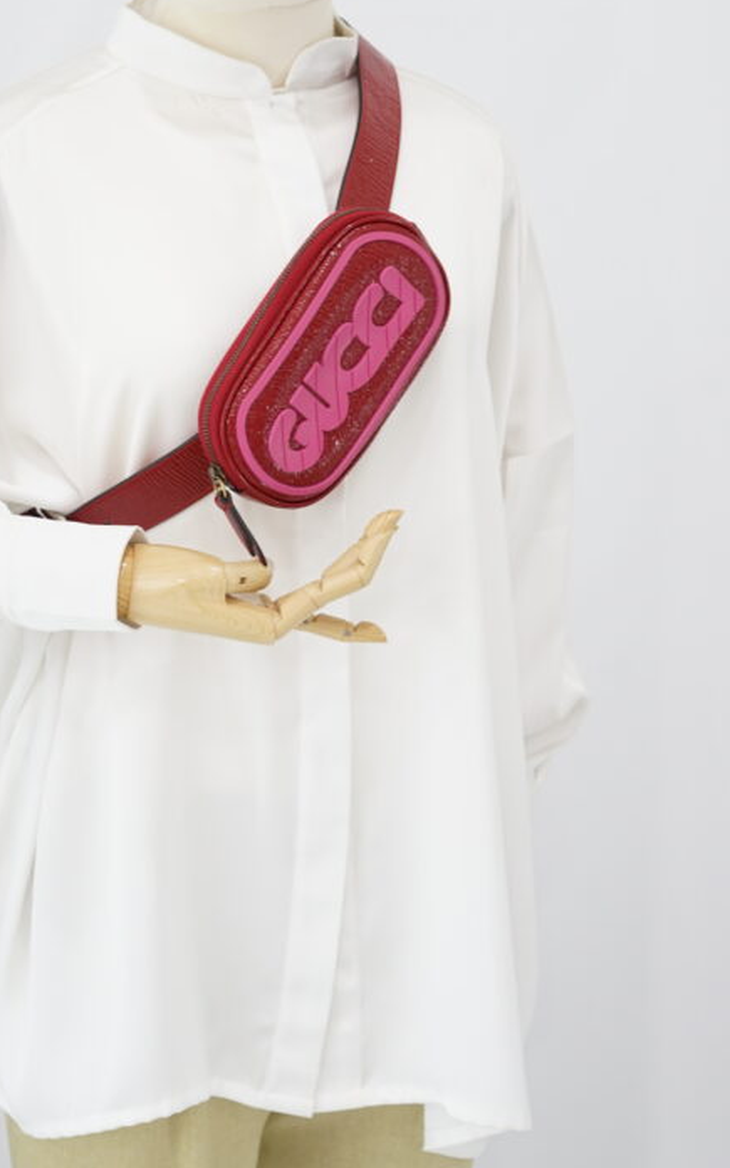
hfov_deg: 17.3
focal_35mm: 75
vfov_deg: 27.3
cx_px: 180
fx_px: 2387
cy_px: 378
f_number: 6.3
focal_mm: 50
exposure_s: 1/8
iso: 640
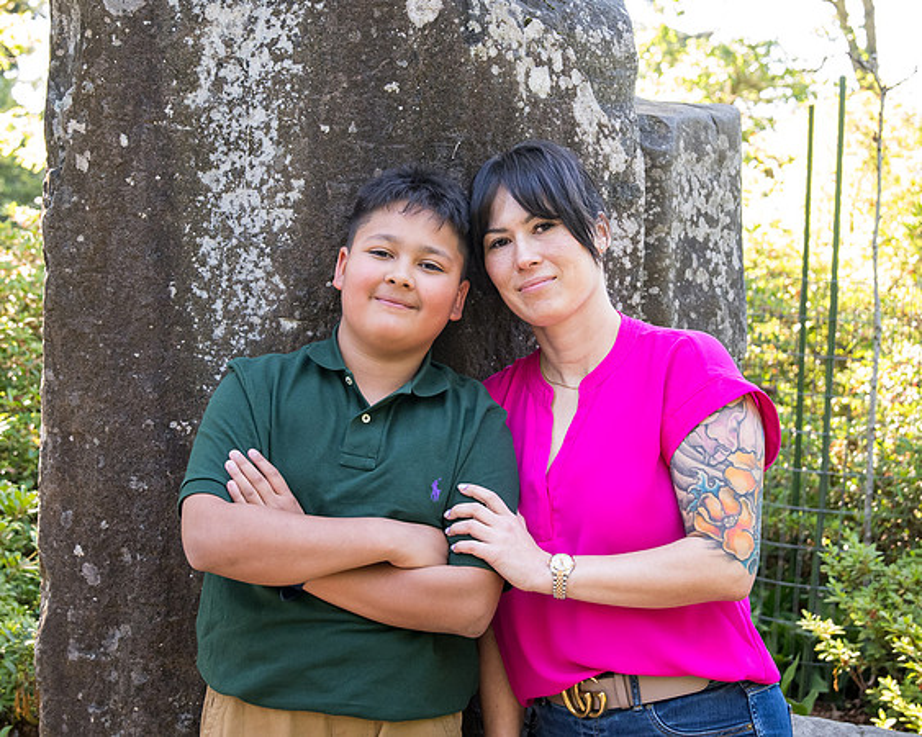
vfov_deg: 22.0
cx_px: 461
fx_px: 1891
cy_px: 317
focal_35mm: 69
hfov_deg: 27.4
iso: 1600
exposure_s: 1/320
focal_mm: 36
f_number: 3.5
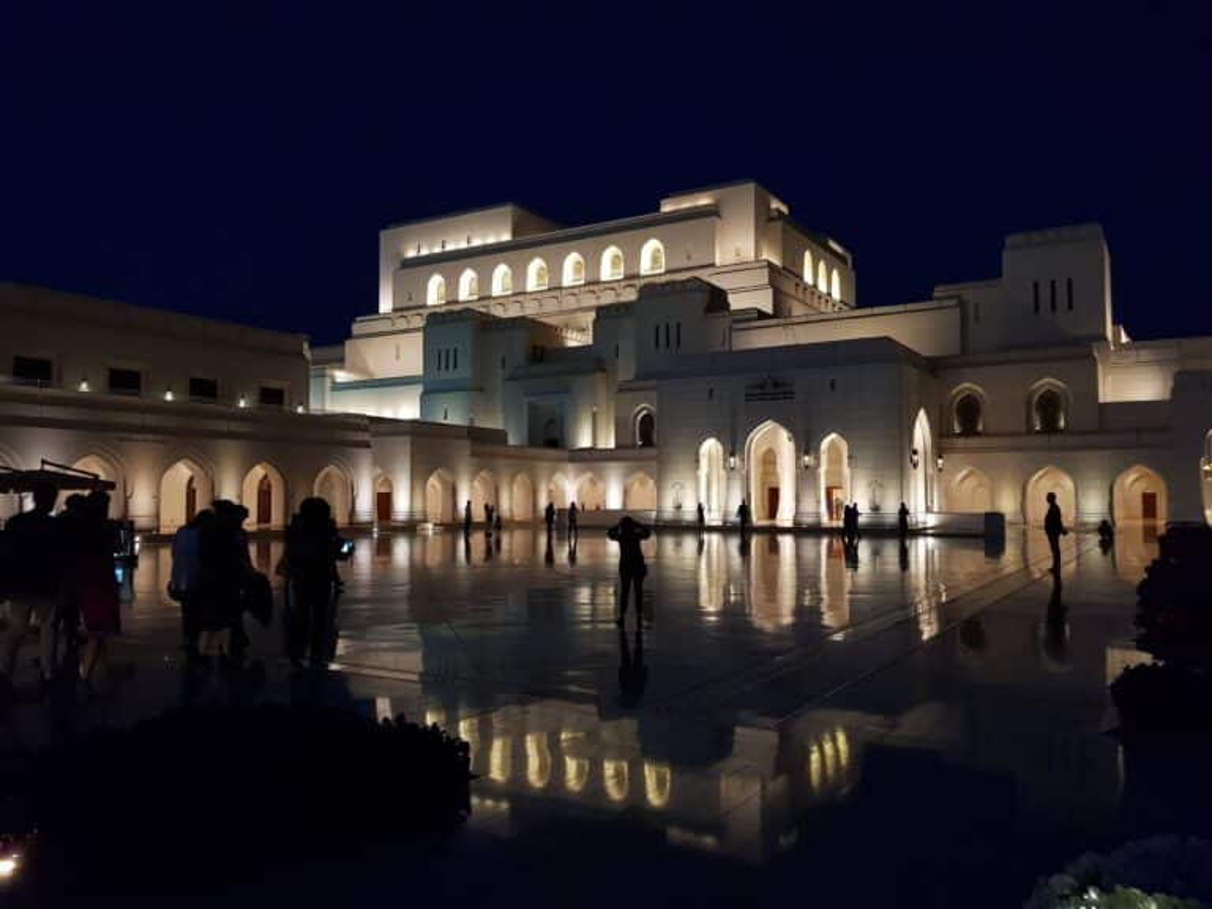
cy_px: 454
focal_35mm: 26
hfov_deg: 67.3
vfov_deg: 53.1
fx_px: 910
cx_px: 606
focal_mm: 4.2
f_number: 1.7
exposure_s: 1/25
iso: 250
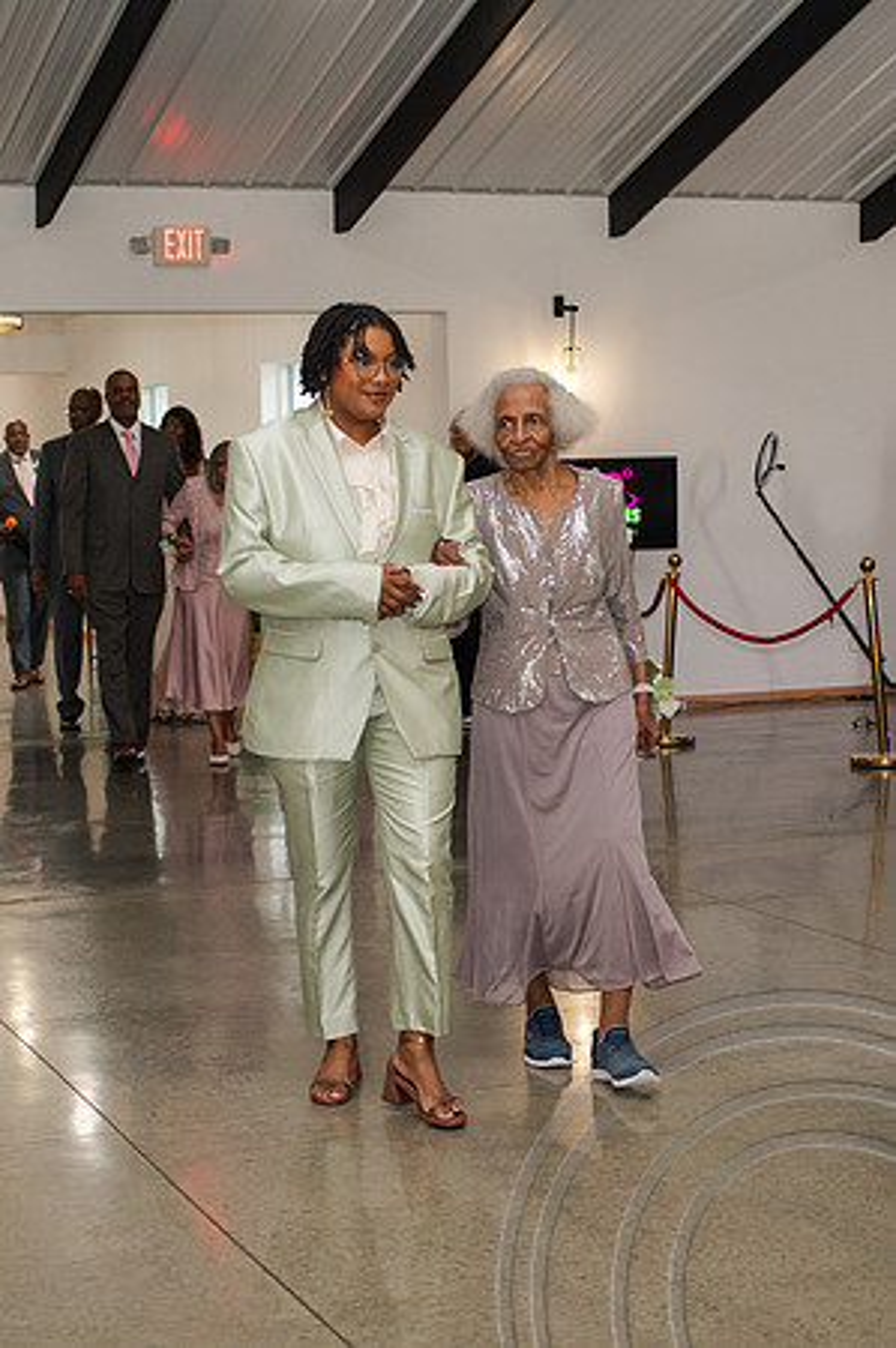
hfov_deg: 20.1
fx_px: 2523
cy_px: 713
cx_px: 415
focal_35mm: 67
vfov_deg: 29.9
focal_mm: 35
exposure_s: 1/200
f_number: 3.2
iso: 800
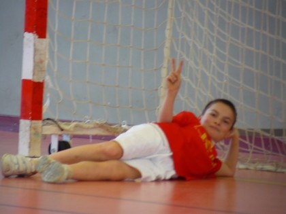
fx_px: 3569
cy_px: 107
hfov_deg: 4.6
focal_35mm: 432
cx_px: 143
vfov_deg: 3.4
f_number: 3.3
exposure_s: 1/30
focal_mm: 72
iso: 100
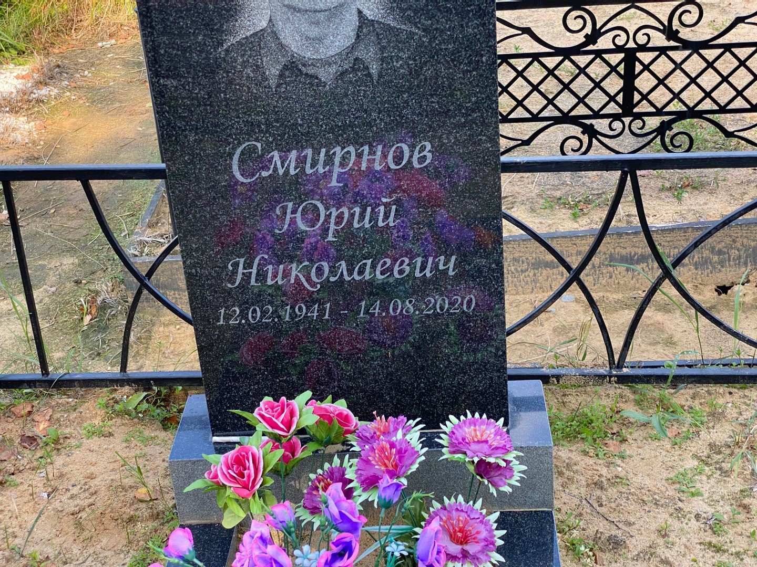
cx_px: 378
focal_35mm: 52
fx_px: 1137
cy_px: 284
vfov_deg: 28.0
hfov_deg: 36.8
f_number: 2
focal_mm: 6
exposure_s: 1/187
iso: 20
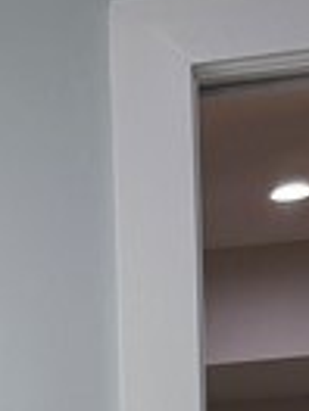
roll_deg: +1.4
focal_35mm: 186
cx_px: -506
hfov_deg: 7.3
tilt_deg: -1.8
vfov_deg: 9.6
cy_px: 922
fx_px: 2214
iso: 80
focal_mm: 6.76
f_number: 1.78
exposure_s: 1/250
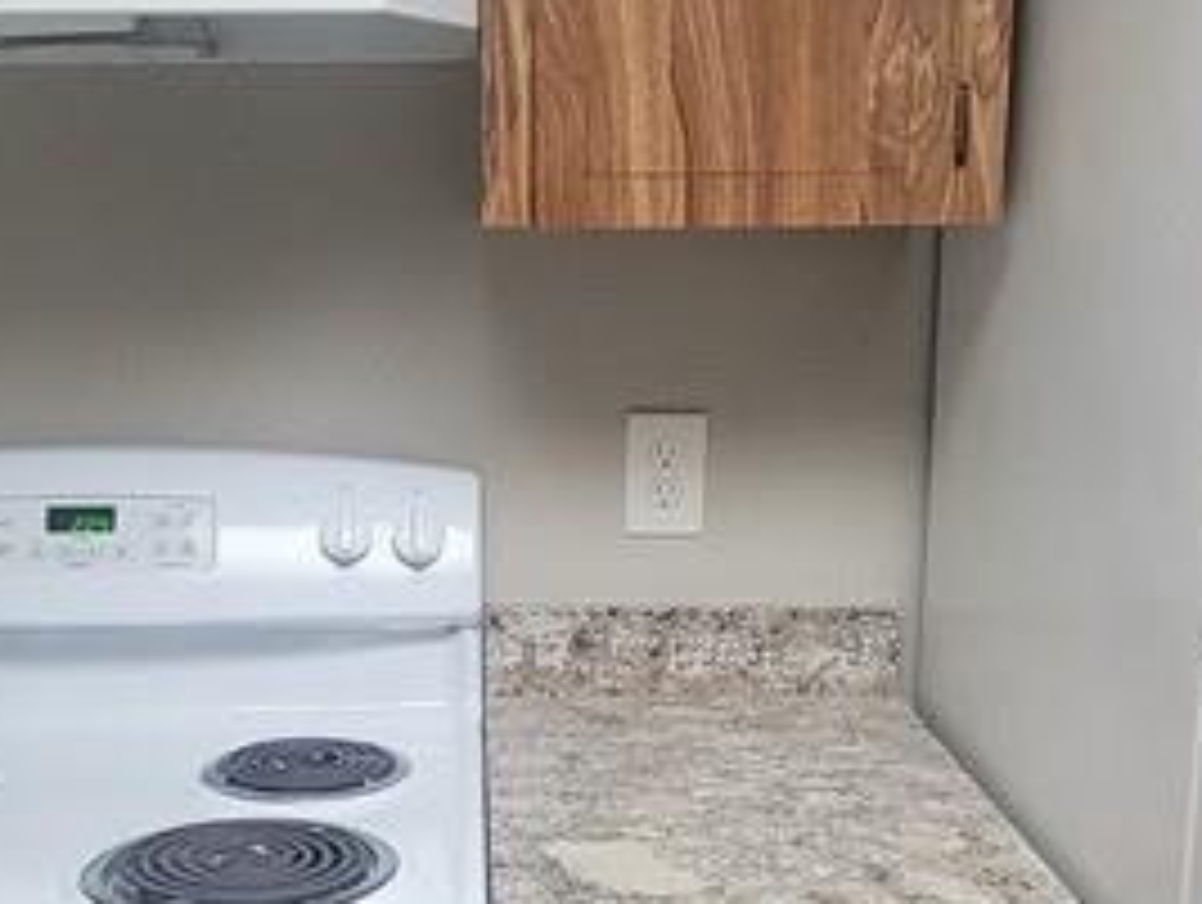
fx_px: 1704
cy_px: 643
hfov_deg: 38.8
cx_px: 509
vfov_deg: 29.4
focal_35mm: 49
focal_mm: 2.2
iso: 400
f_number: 2.2
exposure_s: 1/60
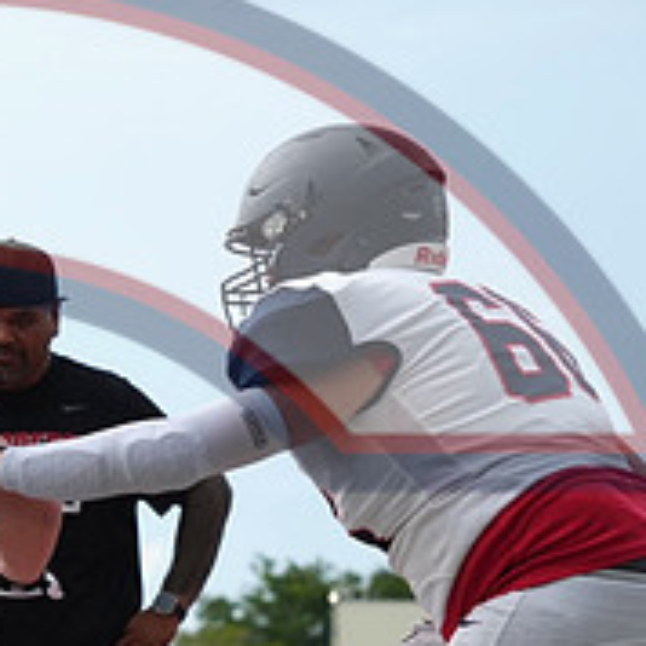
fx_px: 7369
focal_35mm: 349
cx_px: -73
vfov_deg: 5.0
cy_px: 637
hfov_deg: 5.0
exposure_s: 1/1000
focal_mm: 84
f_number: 5
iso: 500
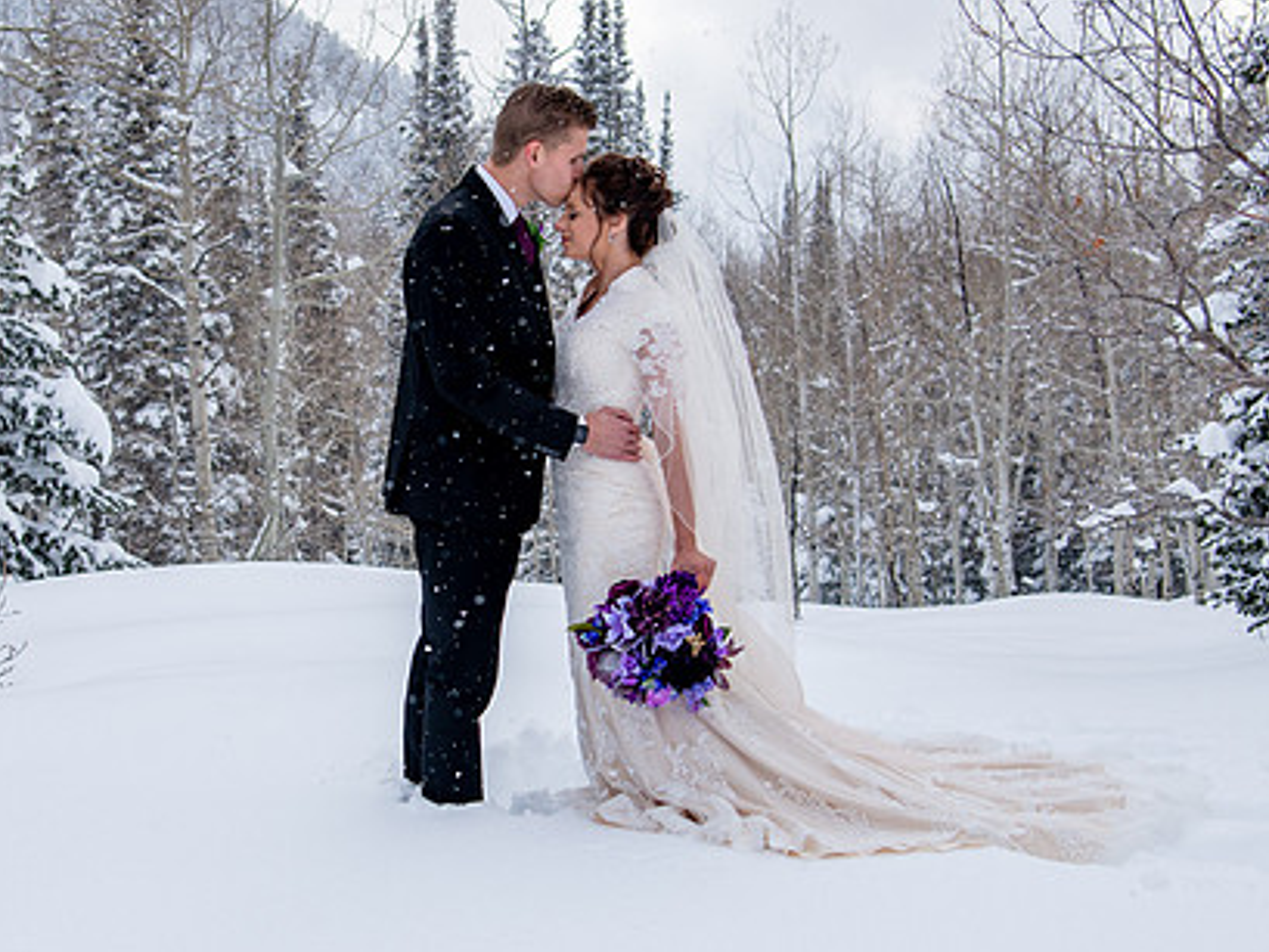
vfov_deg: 20.2
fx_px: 2677
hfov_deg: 26.6
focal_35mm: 73
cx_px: 459
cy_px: 476
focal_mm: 40
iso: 200
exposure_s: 1/800
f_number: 5
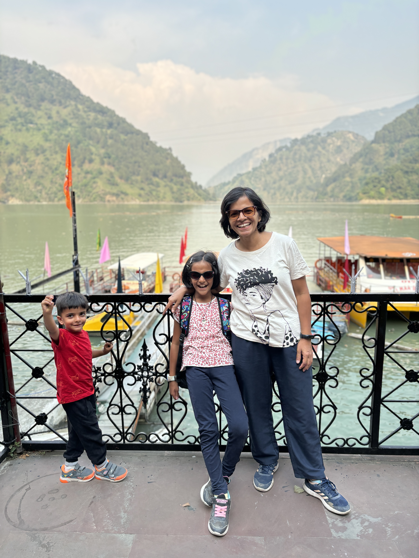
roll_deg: +0.4
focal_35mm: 26
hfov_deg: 53.1
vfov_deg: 67.3
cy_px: 279
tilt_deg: -11.7
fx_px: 420
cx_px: 210
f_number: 1.6
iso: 50
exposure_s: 1/675
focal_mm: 5.96
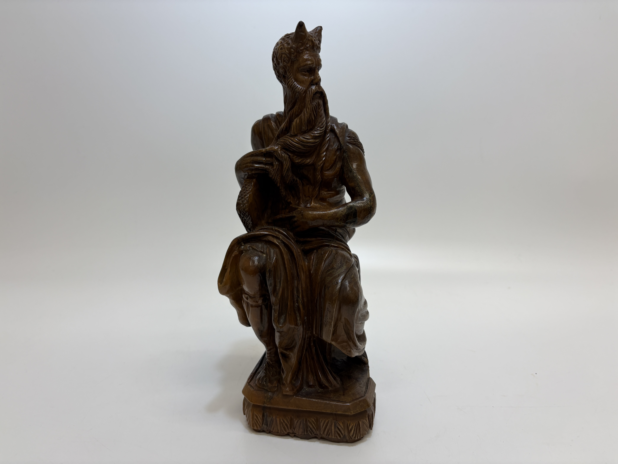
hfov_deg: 67.3
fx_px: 464
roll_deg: +0.6
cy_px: 232
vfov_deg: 53.1
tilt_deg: -13.7
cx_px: 309
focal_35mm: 26
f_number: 1.6
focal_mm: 5.96
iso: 32
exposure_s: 1/121
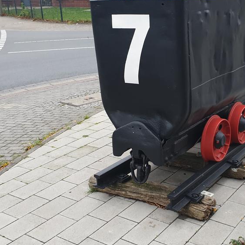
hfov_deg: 34.2
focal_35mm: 49
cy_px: 121
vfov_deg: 34.7
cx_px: 171
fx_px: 392
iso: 64
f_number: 2.4
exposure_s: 1/50
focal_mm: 4.3
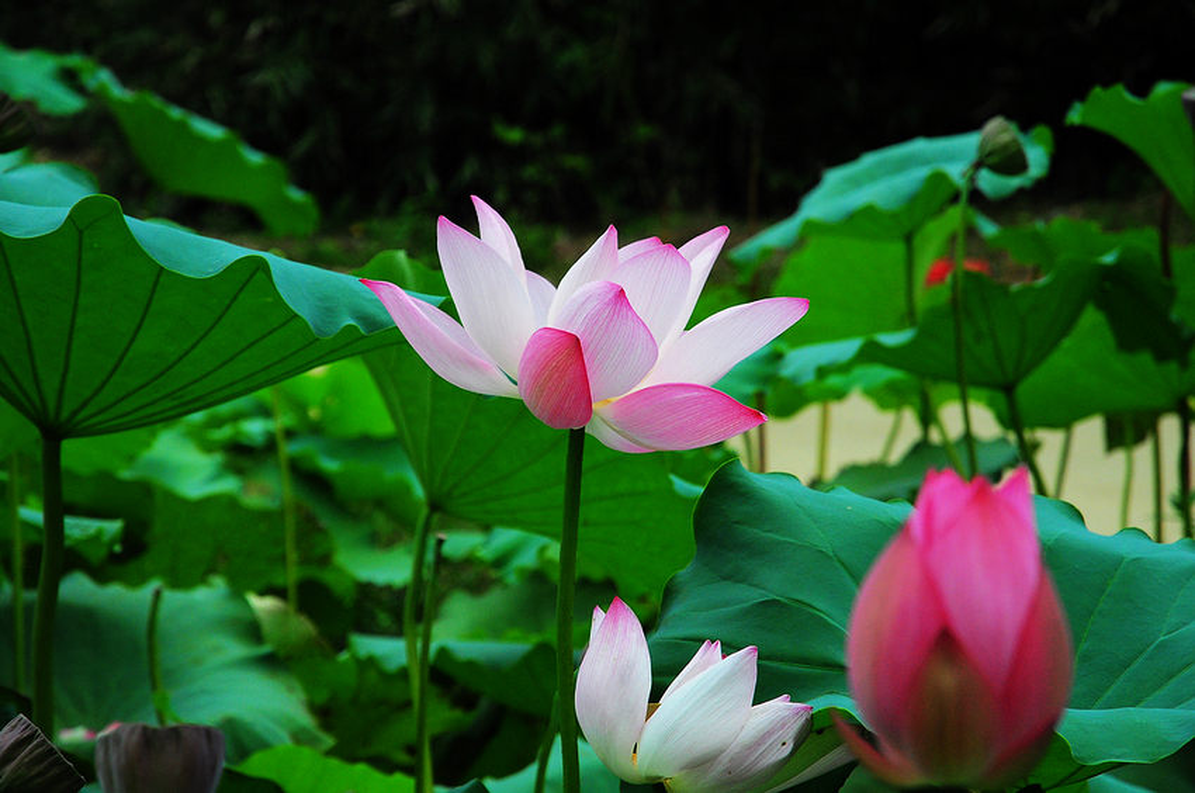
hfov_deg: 16.1
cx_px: 598
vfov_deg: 10.7
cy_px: 396
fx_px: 4226
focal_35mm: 128
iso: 800
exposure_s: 1/800
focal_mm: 85
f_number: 7.1
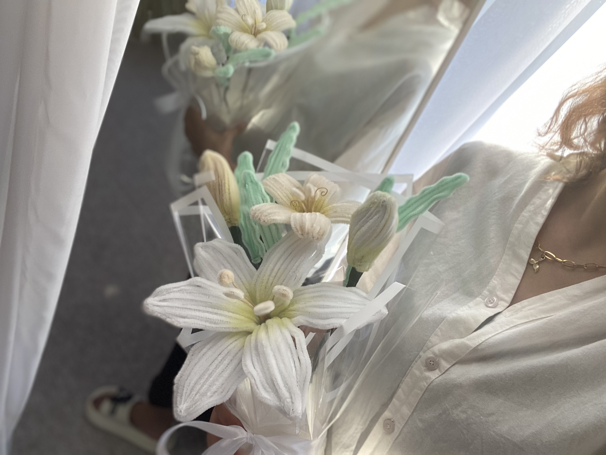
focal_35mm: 30
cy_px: 228
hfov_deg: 60.0
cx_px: 303
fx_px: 525
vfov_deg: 46.8
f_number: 2.2
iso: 100
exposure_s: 1/121
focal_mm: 2.71
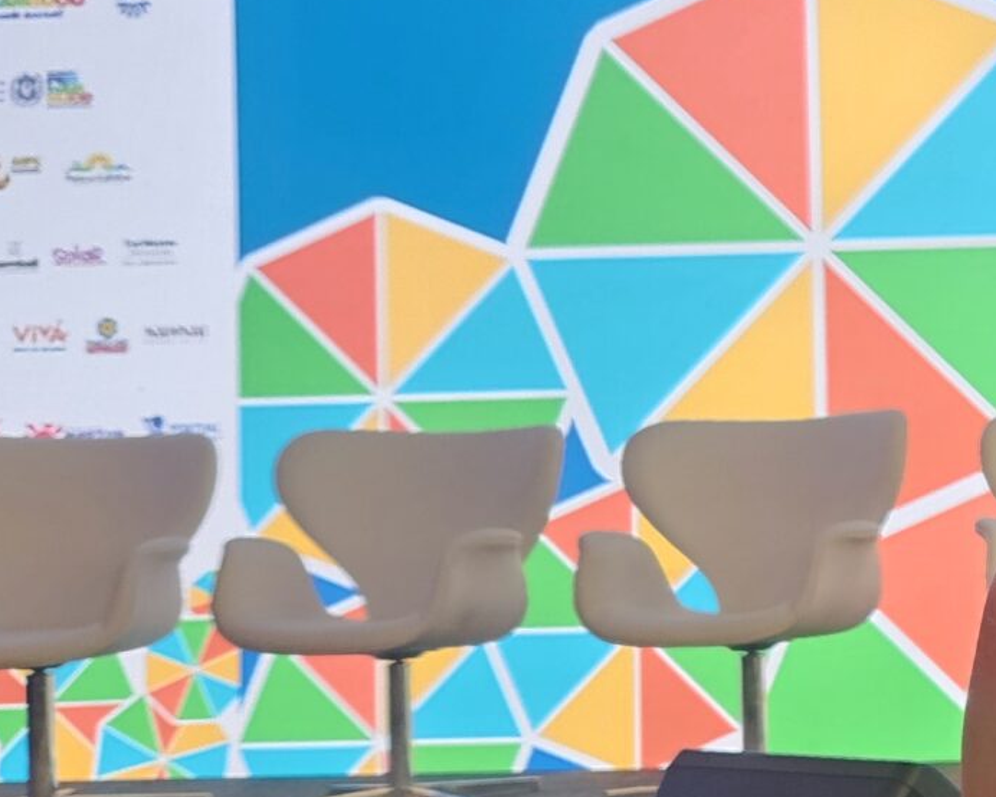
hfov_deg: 18.9
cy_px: 439
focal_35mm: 83
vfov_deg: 18.5
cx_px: 1672
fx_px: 2447
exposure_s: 1/62
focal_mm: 5.4
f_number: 1.8
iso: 320
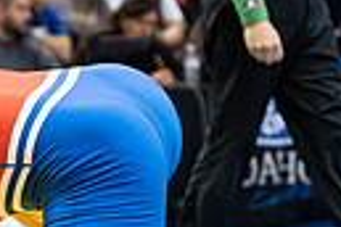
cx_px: -151
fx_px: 4082
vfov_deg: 3.2
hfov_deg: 4.8
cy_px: 168
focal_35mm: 431
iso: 8000
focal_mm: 96
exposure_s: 1/500
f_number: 4
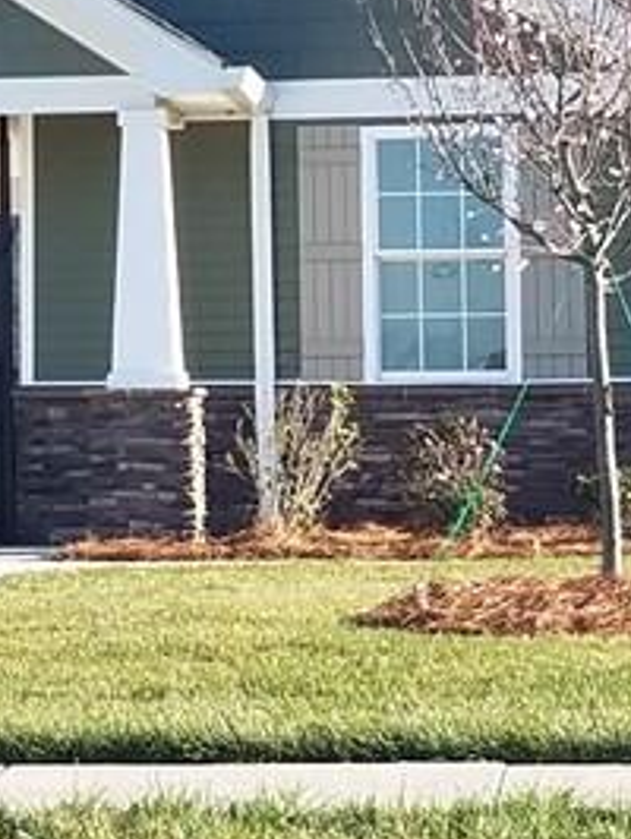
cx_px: -22
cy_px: 101
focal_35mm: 100
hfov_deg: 14.5
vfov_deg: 19.3
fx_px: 2427
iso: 50
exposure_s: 1/854
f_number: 1.7
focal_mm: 4.2
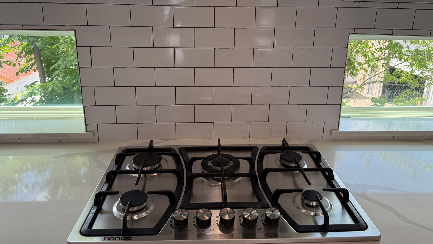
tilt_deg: -14.7
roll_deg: -0.5
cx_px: 219
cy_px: 82
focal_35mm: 27
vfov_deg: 42.3
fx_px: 310
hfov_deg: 69.9
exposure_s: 1/325
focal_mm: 6.76
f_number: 1.78
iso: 100
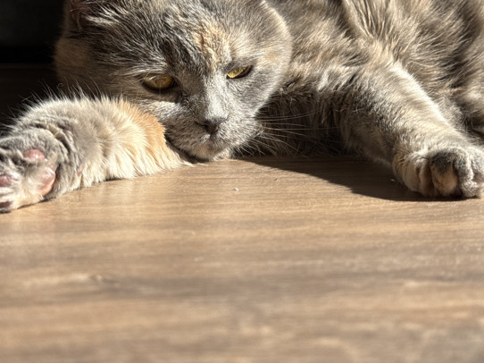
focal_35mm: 62
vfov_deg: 23.6
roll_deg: +0.3
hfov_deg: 31.2
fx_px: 866
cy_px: 135
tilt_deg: -6.4
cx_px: 213
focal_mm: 6.76
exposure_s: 1/1838
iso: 64
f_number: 1.78
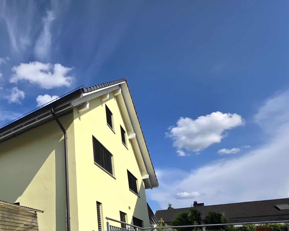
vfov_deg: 55.8
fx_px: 197
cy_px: 190
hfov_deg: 63.7
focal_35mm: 23
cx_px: 43
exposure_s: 1/3067
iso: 40
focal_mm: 2.2
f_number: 1.9
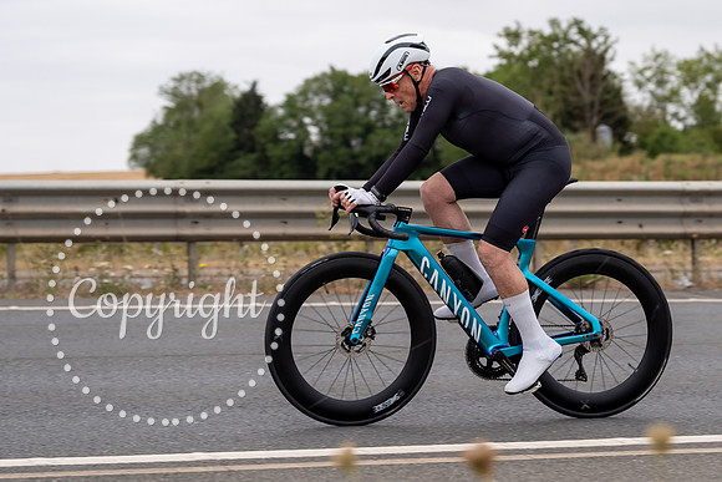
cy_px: 181
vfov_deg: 14.7
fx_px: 1868
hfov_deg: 21.8
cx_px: 478
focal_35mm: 93
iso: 100
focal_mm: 70
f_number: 3.5
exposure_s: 1/800
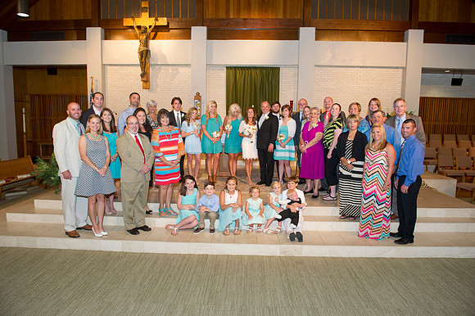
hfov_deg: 73.8
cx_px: 238
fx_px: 316
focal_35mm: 24
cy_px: 158
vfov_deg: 53.1
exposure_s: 1/160
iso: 1250
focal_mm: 24
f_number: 4.5
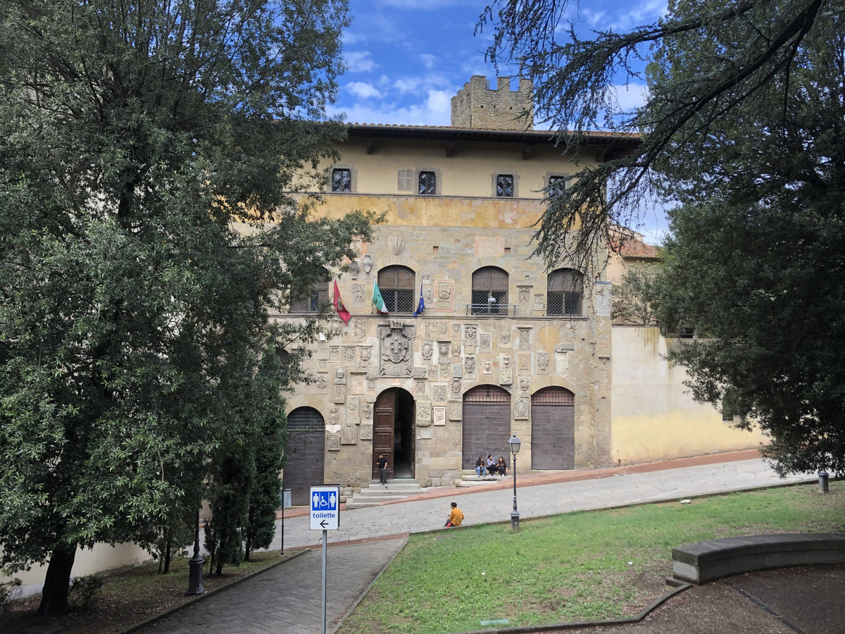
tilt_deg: +2.1
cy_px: 317
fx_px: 683
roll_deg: -0.2
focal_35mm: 28
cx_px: 422
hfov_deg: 63.4
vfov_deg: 49.7
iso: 20
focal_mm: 4
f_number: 1.8
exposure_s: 1/382
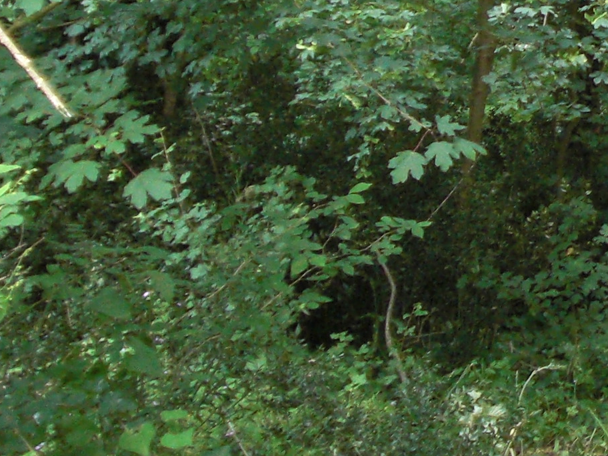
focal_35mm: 172
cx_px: 845
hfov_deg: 11.1
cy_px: 39
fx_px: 3021
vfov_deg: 8.6
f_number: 3.1
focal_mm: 7.6
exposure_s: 1/50
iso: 200
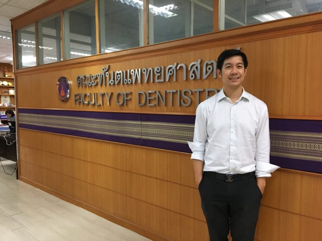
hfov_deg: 61.7
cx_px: 161
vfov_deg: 48.2
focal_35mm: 29
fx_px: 270
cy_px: 120
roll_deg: +1.0
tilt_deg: -2.7
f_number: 2.2
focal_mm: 4.15
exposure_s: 1/33
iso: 200
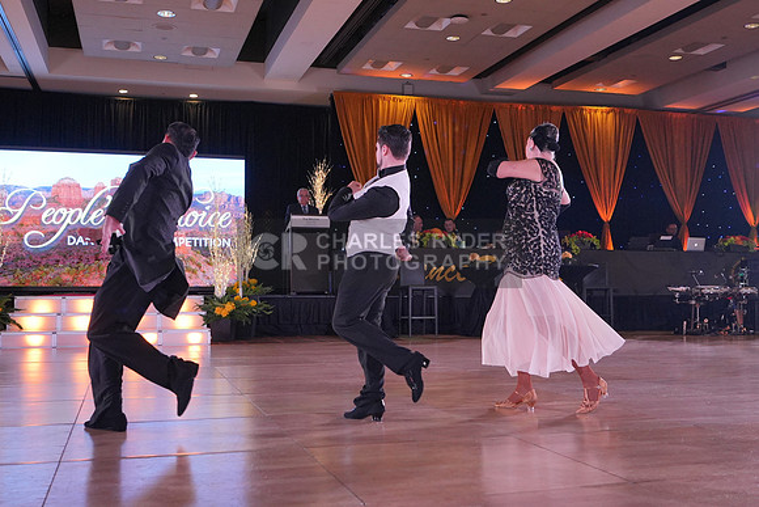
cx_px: 380
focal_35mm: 40
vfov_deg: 33.4
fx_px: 843
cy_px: 254
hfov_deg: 48.4
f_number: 4
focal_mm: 27
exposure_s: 1/400
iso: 1600
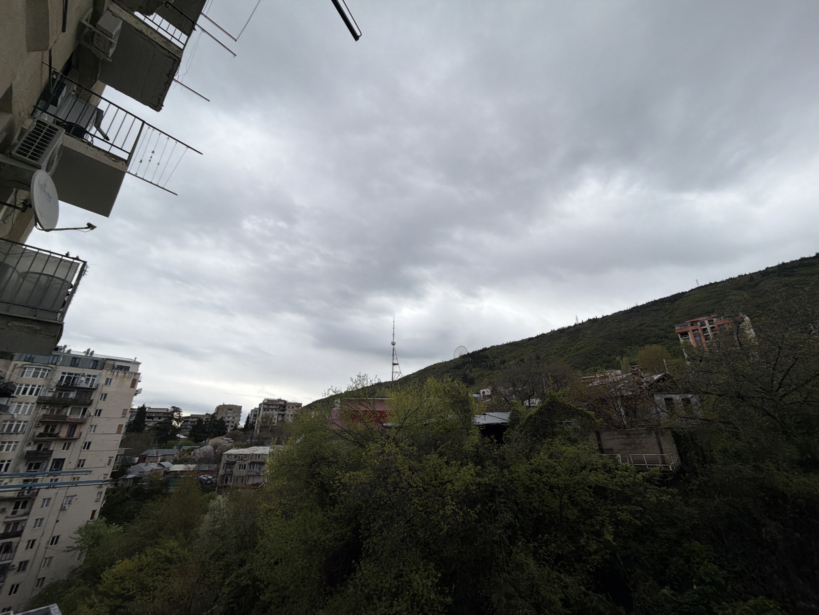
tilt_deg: +21.8
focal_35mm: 14
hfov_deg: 102.1
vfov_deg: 85.7
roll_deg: -0.4
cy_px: 308
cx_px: 410
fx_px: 331
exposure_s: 1/502
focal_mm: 2.22
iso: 64
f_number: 2.2
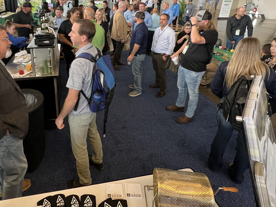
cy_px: 50
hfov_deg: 74.9
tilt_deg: -16.6
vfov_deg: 57.7
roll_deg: -1.7
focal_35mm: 22
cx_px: 101
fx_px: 175
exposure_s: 1/74
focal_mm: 1.57
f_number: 1.8
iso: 250
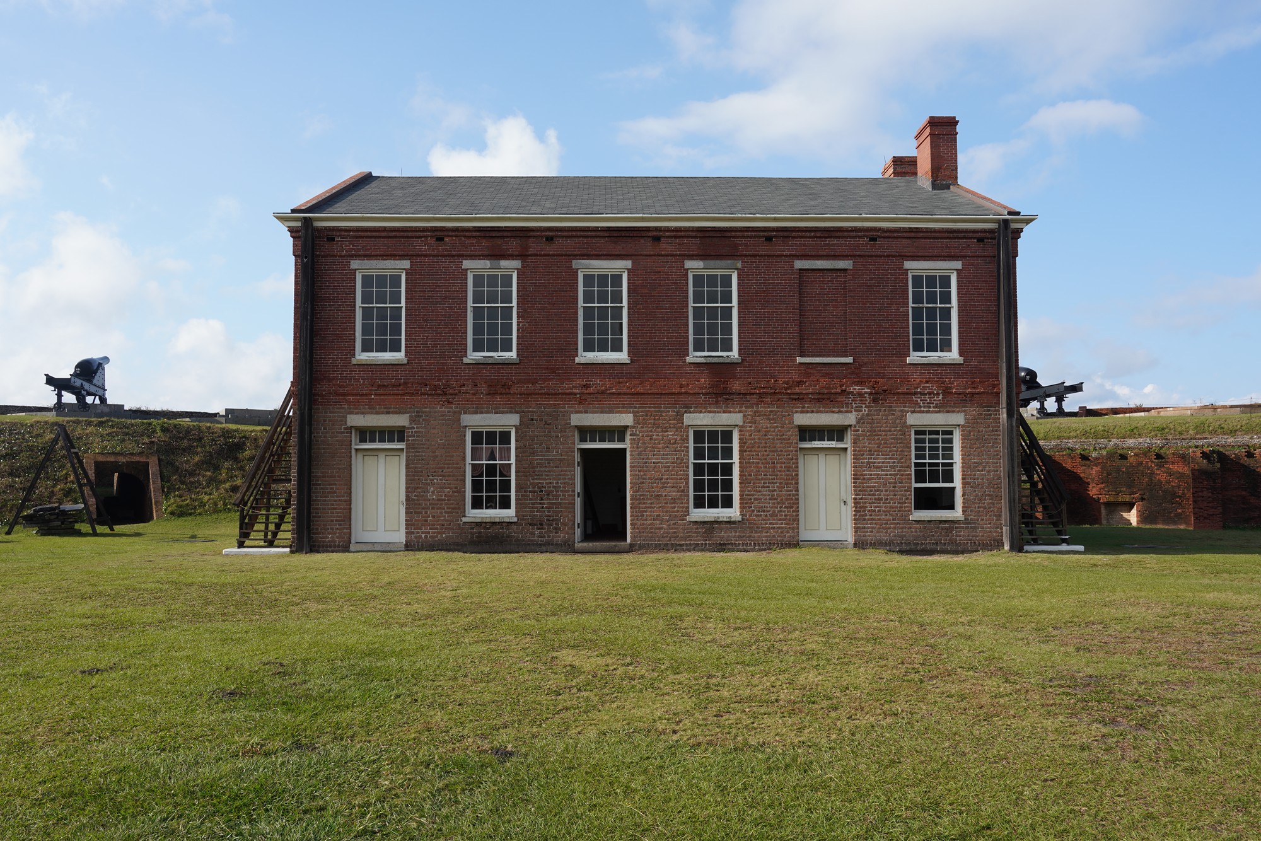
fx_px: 981
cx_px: 630
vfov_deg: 46.4
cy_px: 420
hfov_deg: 65.5
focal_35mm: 28
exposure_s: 1/100
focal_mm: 28
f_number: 13
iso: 100
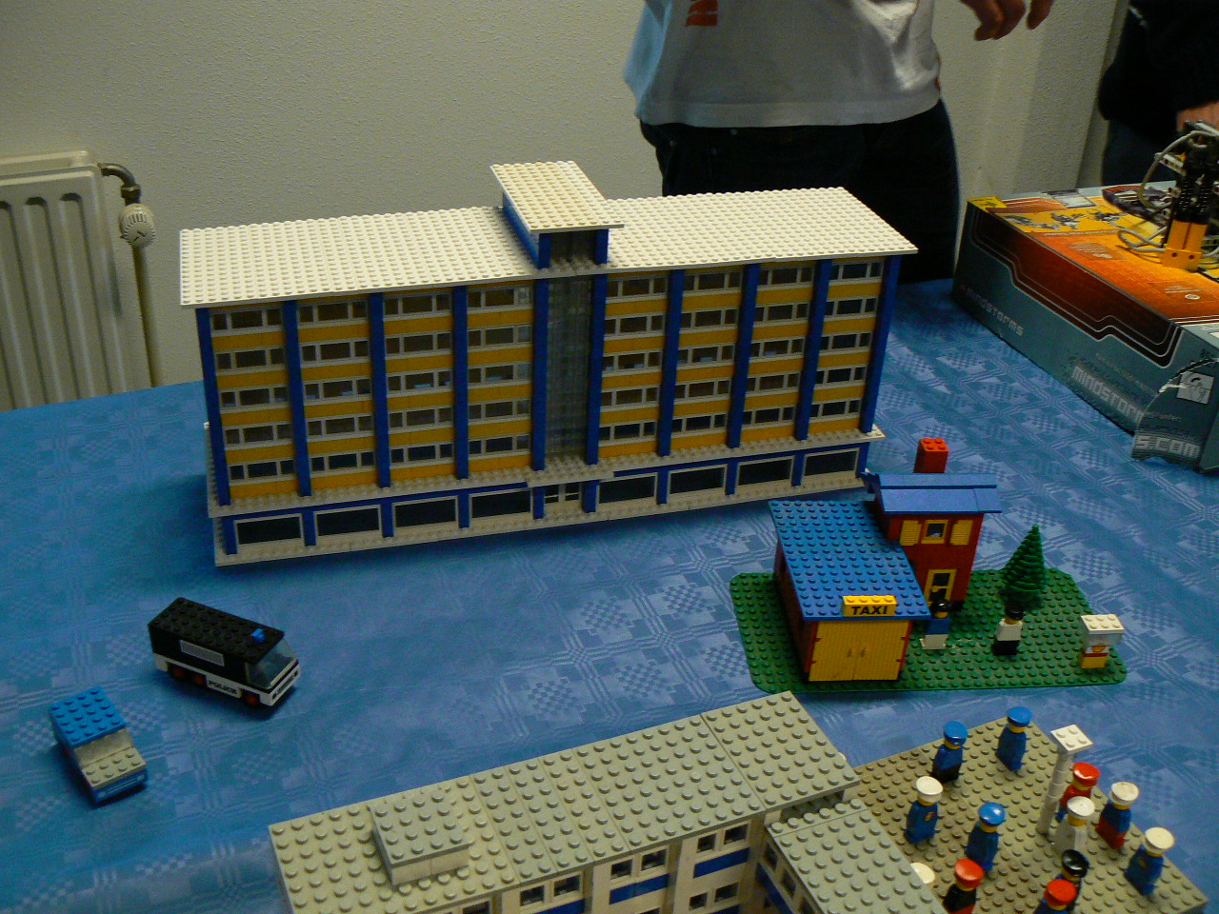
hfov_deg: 51.4
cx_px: 610
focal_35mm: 36
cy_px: 457
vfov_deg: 39.7
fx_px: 1268
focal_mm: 6
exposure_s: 1/25
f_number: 2.8
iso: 200
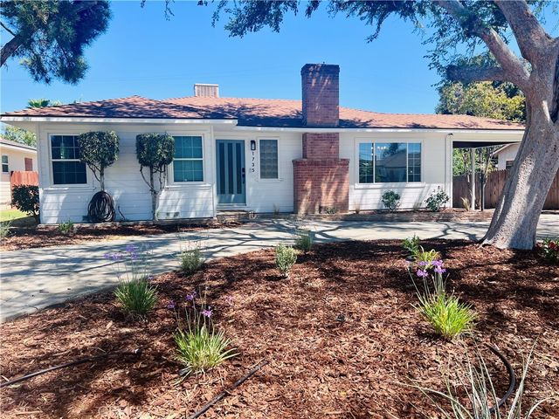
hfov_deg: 67.3
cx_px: 280
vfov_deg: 53.1
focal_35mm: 26
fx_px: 420
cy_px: 210
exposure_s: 1/1934
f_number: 1.5
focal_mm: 5.7
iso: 50
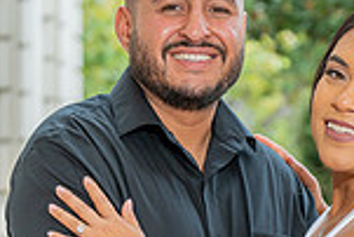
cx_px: 166
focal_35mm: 278
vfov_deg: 4.9
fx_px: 2736
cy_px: 287
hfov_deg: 7.4
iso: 200
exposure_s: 1/160
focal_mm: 68
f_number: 4
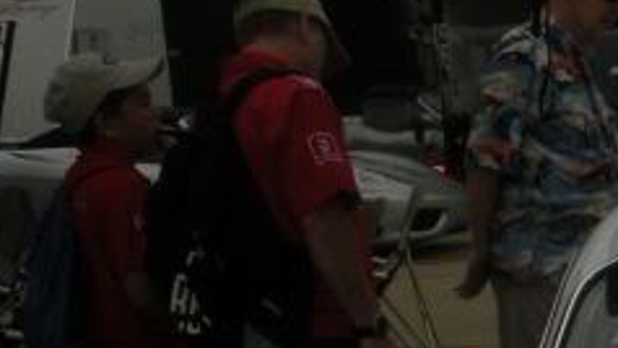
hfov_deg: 16.0
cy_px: 532
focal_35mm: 128
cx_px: 771
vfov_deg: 9.2
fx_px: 2098
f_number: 5.6
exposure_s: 1/1312
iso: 64
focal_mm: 6.3
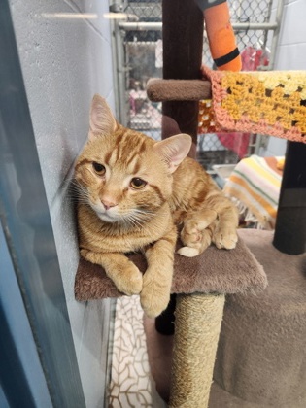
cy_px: 204
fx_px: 271
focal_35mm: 23
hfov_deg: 58.9
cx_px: 153
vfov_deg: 73.9
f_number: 1.8
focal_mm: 5.4
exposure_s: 1/120
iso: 400
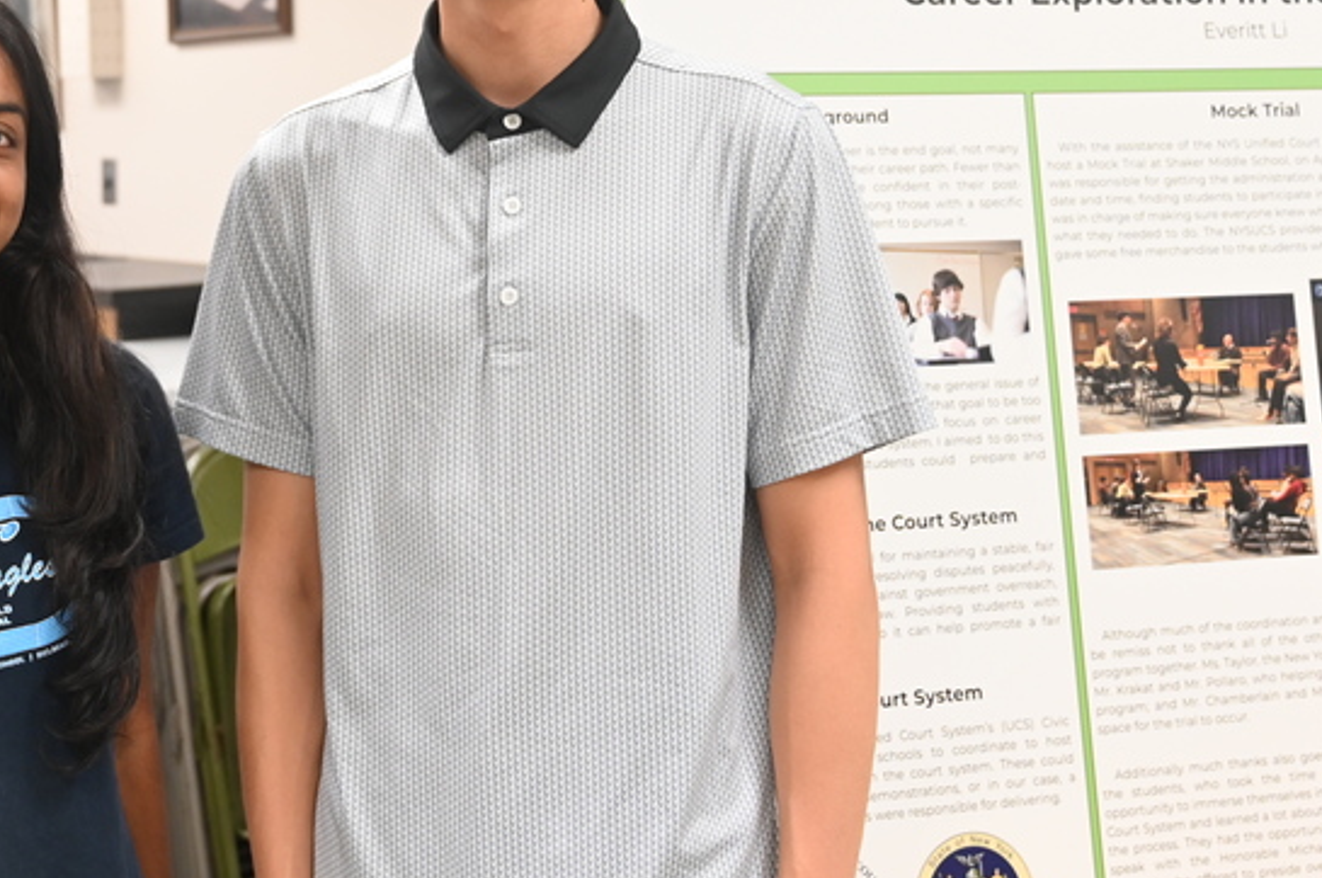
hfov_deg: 31.3
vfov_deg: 21.4
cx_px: 291
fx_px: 2308
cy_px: 258
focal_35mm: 63
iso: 2500
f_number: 4
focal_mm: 33.5
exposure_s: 1/125
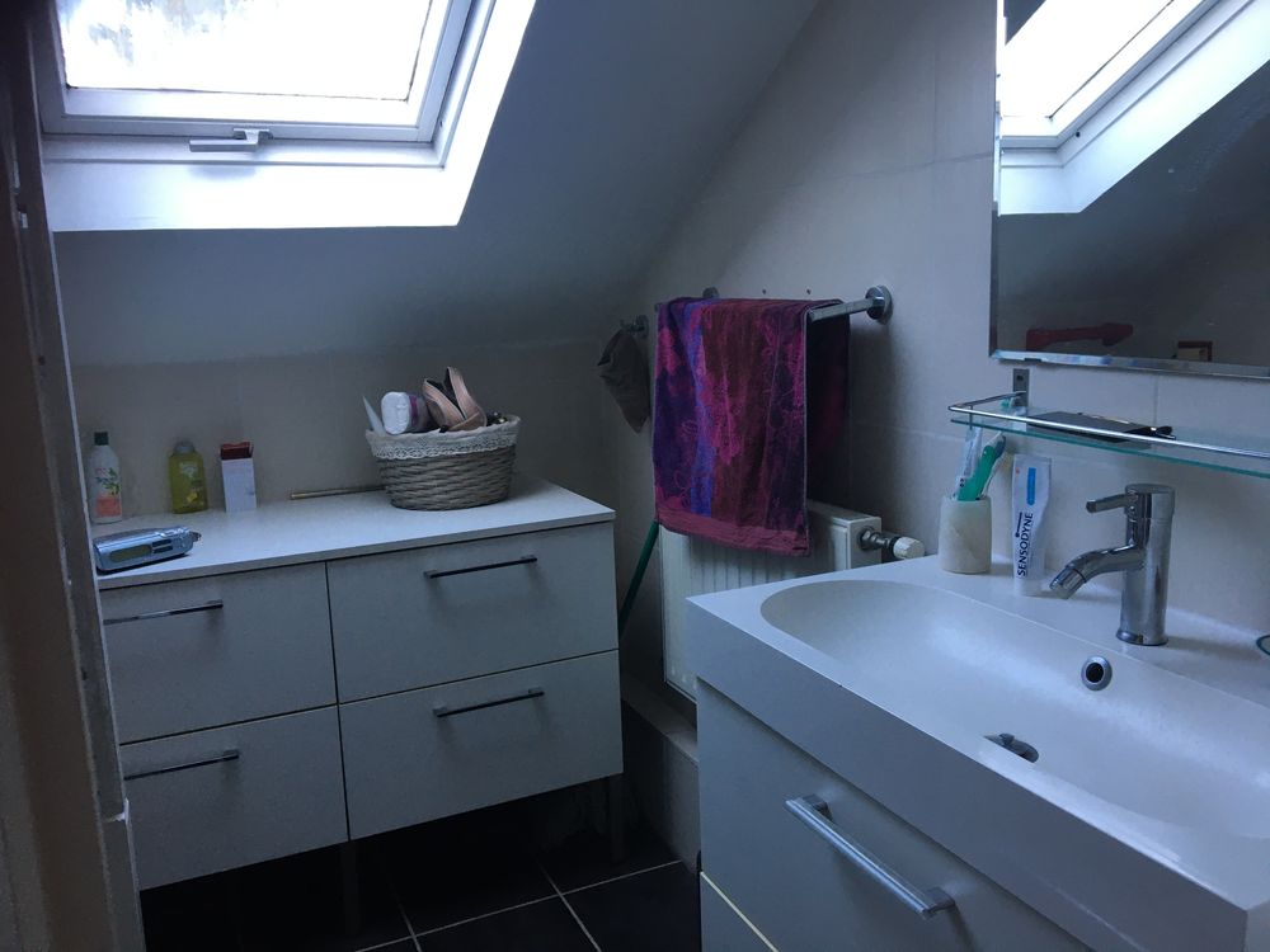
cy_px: 476
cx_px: 635
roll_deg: +1.9
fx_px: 1064
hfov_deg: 61.7
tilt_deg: -9.9
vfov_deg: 48.2
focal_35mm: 29
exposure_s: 1/33
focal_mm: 4.15
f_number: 2.2
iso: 40
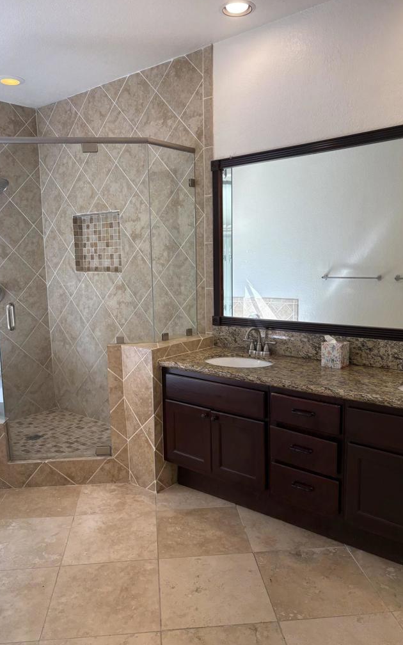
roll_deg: +2.0
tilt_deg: -7.8
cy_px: 321
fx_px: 492
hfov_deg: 44.5
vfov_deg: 66.5
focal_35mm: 28
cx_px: 189
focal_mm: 5.96
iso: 40
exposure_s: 1/191
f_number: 1.6
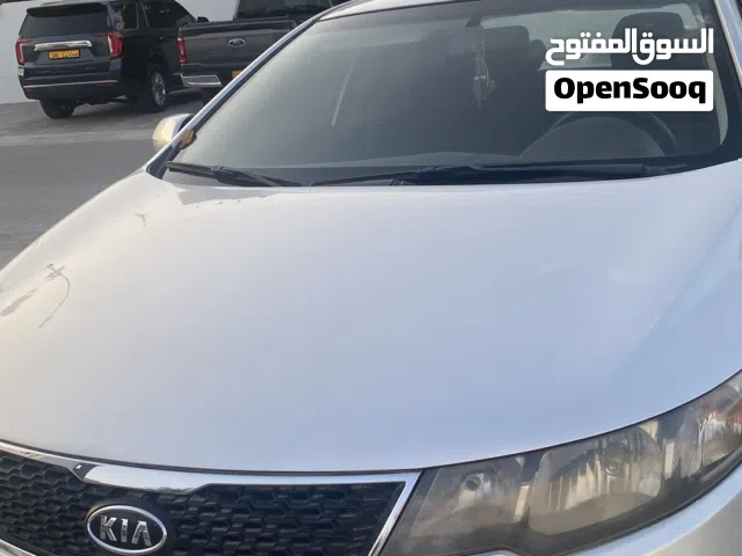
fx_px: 557
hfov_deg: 67.3
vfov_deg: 53.1
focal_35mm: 26
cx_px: 371
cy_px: 278
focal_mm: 4.25
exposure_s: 1/573
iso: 32
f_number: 1.8
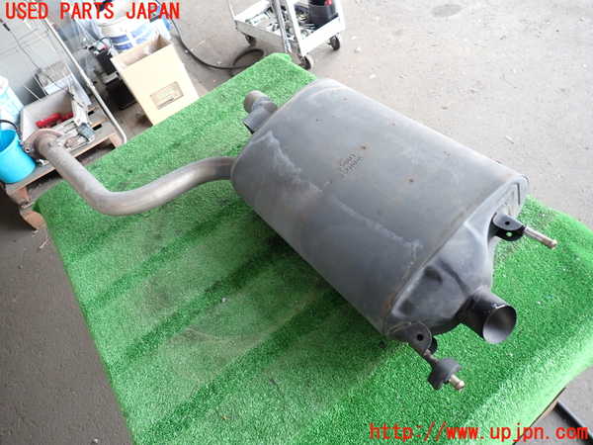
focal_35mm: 25
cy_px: 222
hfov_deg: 69.4
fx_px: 428
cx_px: 296
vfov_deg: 54.9
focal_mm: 4.5
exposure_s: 1/30
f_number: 2
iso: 200
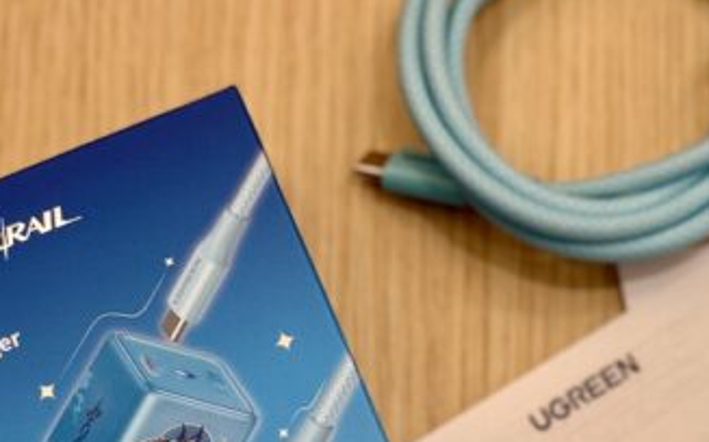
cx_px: 440
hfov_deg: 19.1
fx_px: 2105
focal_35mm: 109
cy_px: 376
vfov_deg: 11.9
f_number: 1.78
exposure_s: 1/60
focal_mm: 6.76
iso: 80
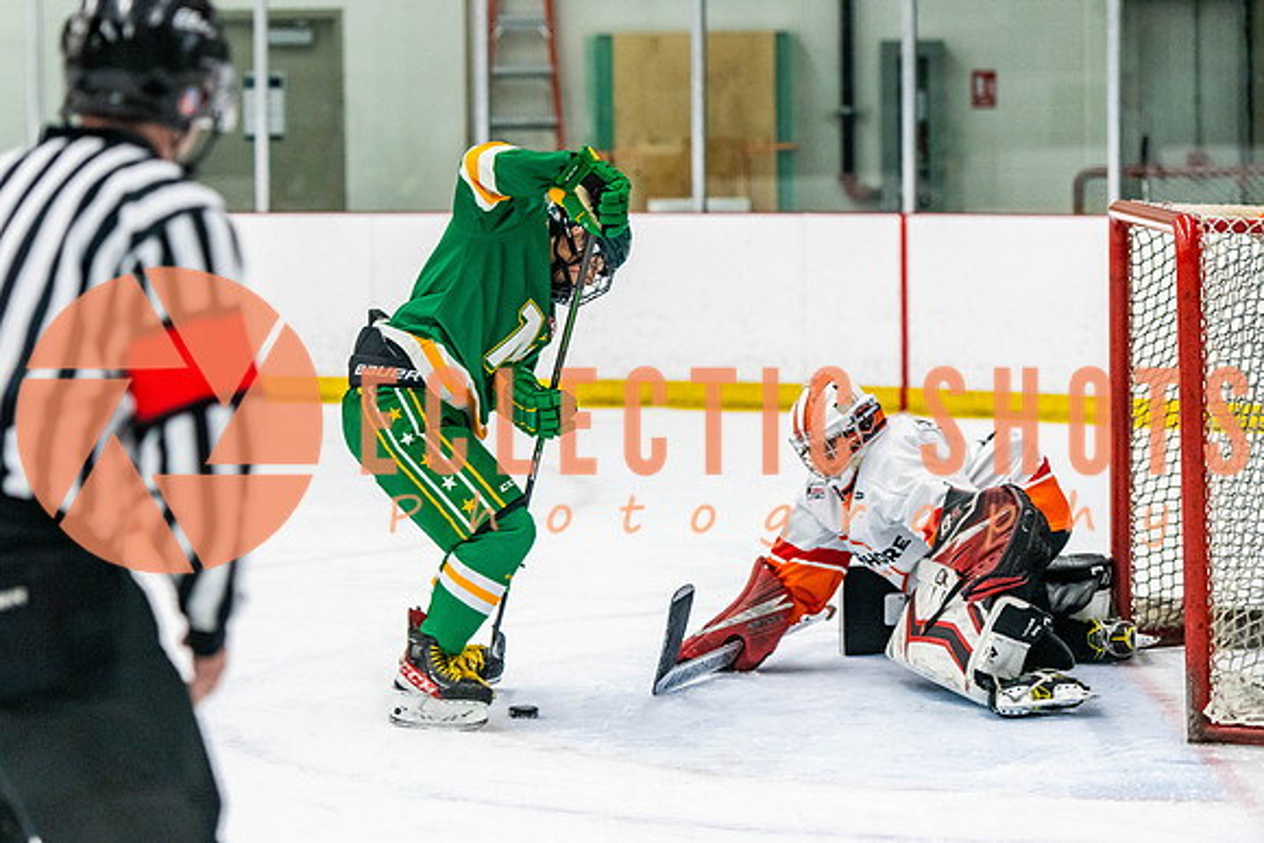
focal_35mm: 135
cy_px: 387
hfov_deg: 15.2
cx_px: 461
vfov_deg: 10.2
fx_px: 4736
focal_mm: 105
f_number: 2.8
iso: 1600
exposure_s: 1/640
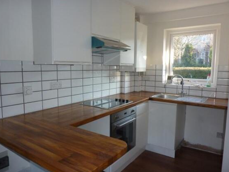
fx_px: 172
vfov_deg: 53.1
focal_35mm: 26
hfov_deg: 67.3
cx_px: 114
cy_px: 88
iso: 100
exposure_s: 1/30
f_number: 3.3
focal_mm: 4.1
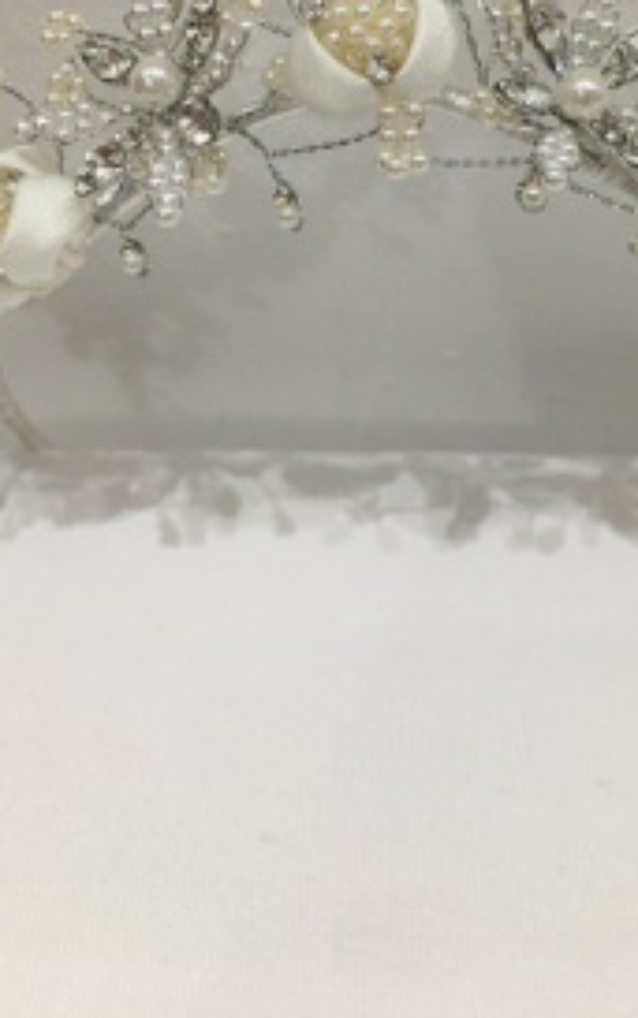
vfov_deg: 43.2
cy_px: 276
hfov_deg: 28.5
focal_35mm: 45
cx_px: 399
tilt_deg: -23.9
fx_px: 1250
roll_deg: -3.2
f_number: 2.2
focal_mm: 4.15
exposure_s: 1/33
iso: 64
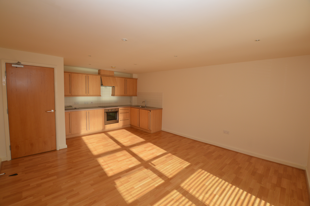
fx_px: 129
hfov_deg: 100.4
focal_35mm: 15
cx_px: 155
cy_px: 103
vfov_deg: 77.2
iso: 160
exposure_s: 1/125
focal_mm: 10
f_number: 5.6
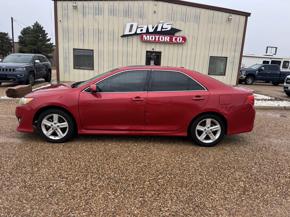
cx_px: 145
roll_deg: -4.9
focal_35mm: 24
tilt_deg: -9.6
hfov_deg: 71.6
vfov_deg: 56.8
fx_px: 201
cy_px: 108
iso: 80
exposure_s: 1/756
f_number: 1.78
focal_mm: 6.76
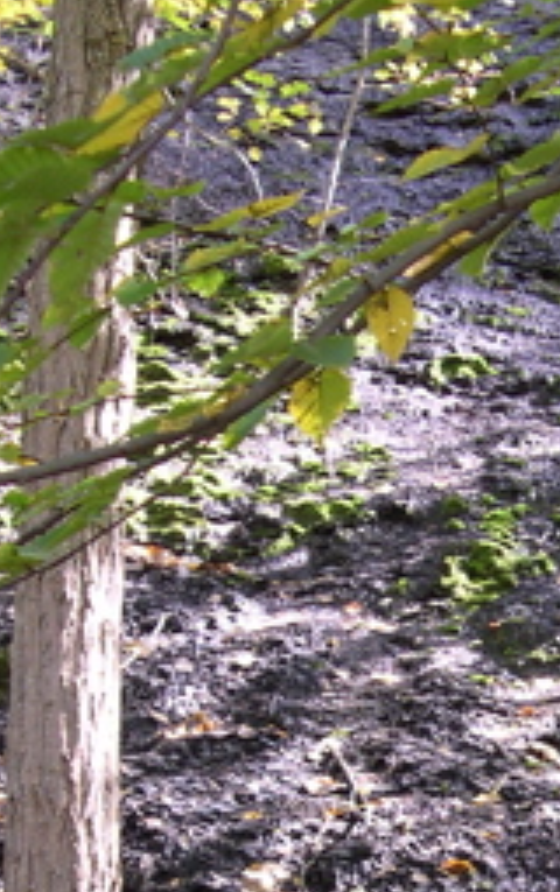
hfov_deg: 12.8
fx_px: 2459
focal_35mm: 101
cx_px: 595
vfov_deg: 20.3
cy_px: 738
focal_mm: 8
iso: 100
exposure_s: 1/54.9
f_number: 2.8
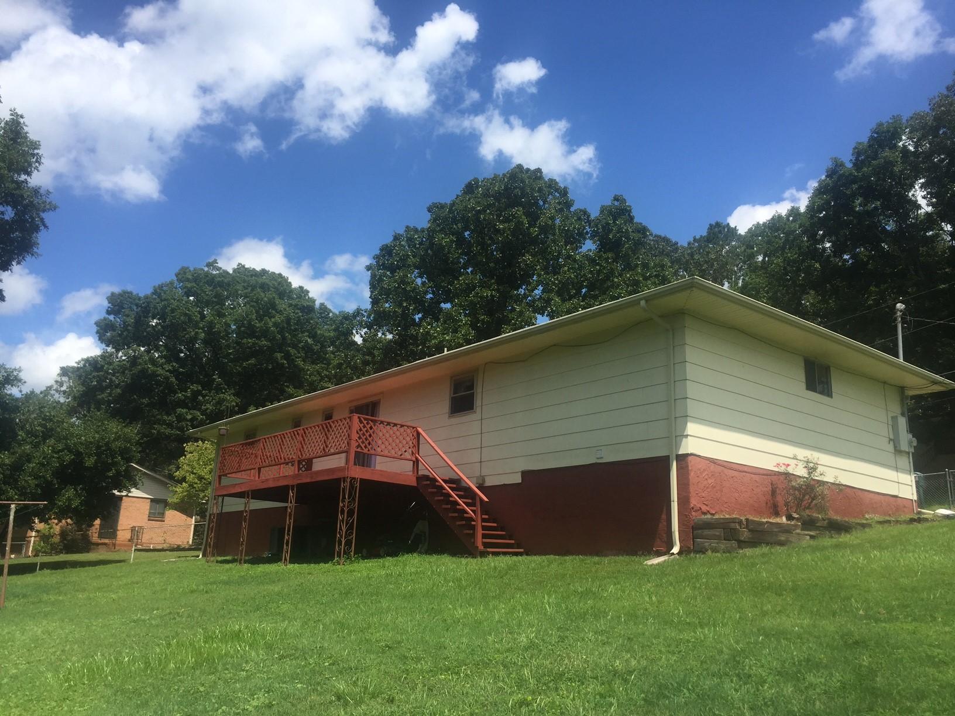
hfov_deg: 61.7
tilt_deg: +14.6
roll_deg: -2.4
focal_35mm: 29
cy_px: 358
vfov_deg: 48.2
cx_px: 478
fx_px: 800
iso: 32
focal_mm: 4.15
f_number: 2.2
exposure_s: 1/1721
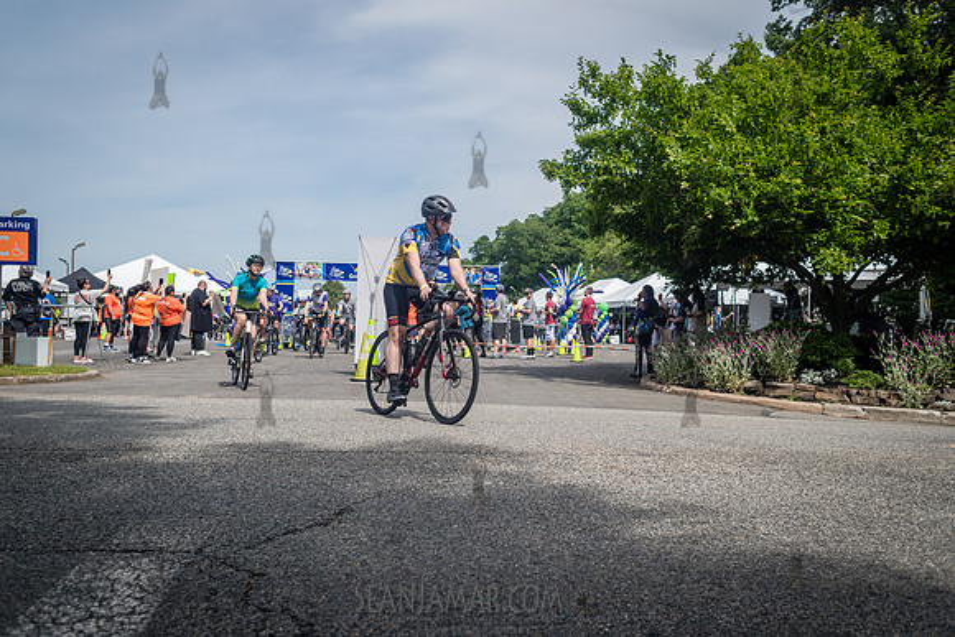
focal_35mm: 35
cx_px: 478
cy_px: 318
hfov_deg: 53.8
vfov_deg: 37.4
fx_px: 941
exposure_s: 1/2000
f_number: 4.5
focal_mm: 35
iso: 200
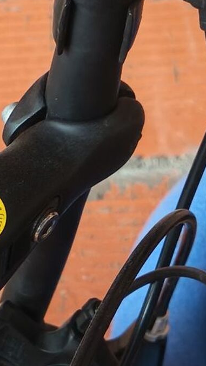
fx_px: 1001
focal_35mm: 103
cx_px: -35
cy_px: 240
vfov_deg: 20.7
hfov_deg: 11.5
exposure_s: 1/50
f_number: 1.75
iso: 1095
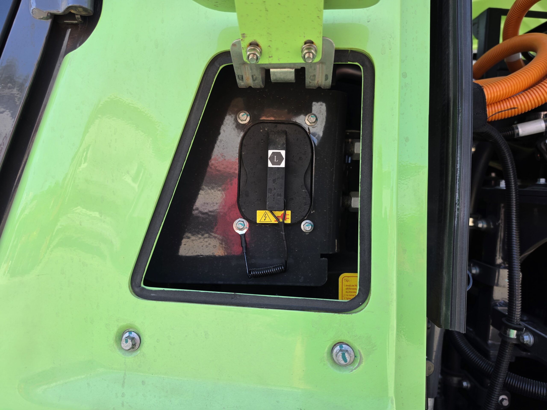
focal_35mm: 23
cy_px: 205
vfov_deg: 58.9
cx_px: 274
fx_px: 363
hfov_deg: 73.9
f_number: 1.4
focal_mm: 6.5
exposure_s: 1/359
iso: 25
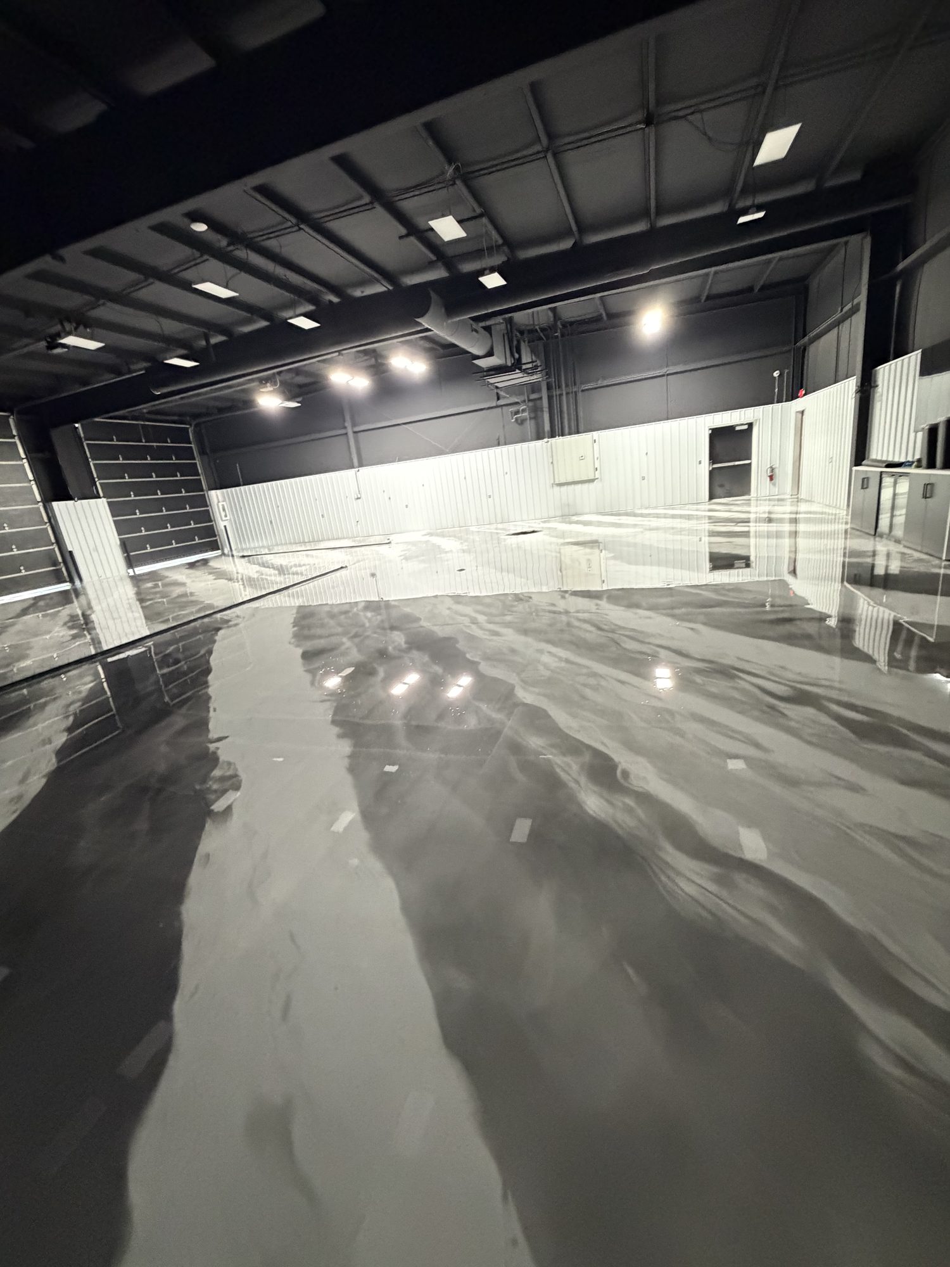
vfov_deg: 102.1
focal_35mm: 14
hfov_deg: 85.7
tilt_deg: -17.8
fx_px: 512
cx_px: 475
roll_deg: +6.9
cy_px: 634
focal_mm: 2.22
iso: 1000
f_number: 2.2
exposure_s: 1/60
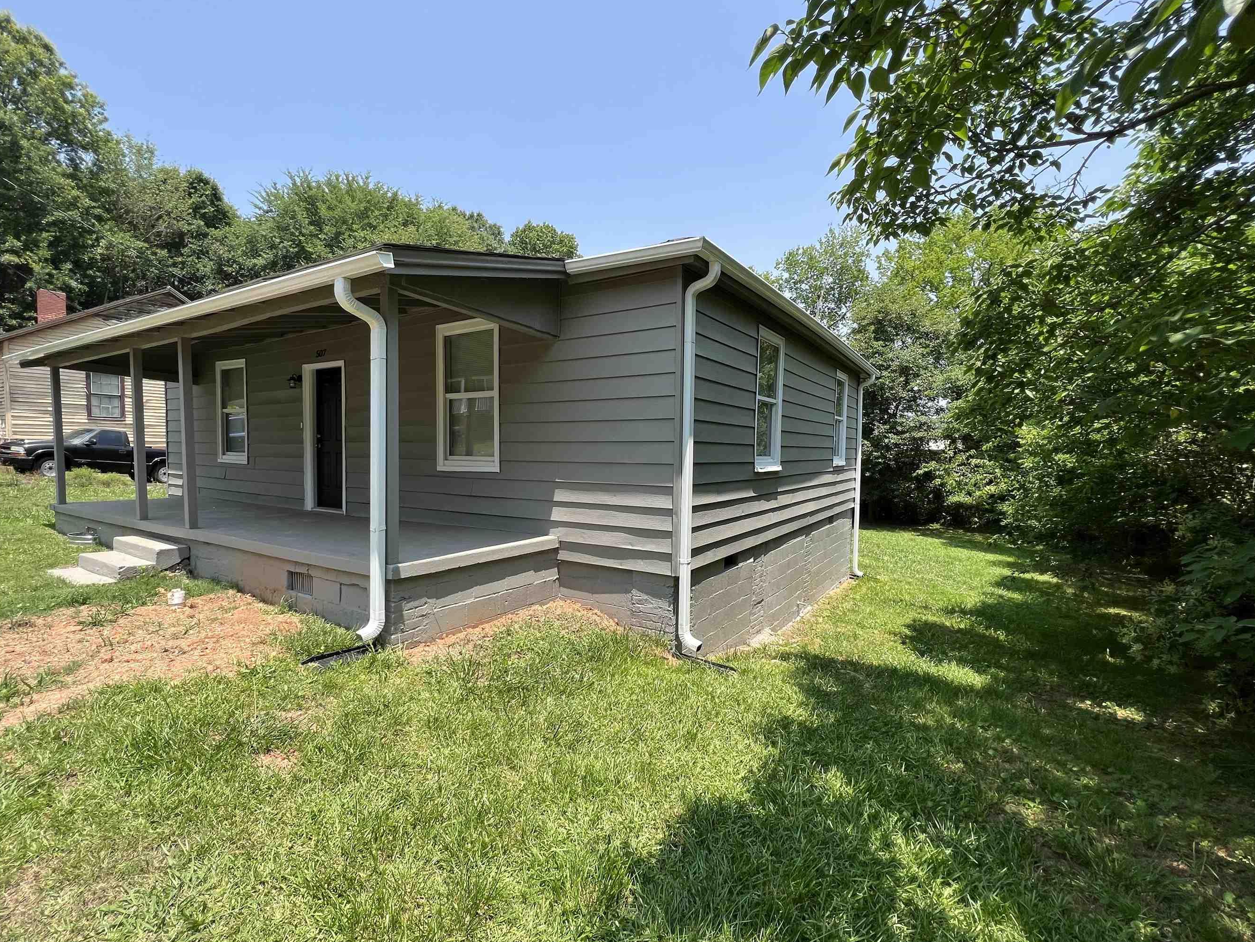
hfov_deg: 98.1
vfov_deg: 81.7
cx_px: 598
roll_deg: -0.7
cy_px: 481
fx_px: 544
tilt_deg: -2.3
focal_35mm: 15
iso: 32
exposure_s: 1/758
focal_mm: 1.57
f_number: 1.8
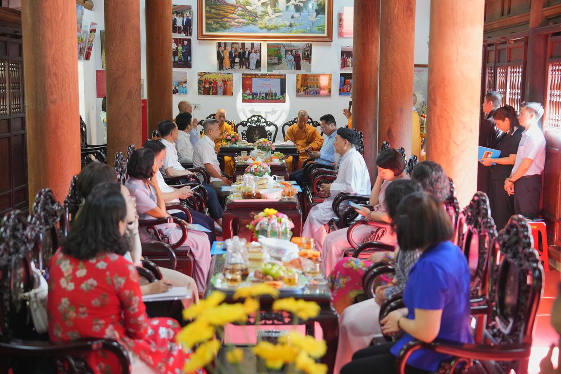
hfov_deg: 38.9
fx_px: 795
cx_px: 280
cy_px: 187
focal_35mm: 51
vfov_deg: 26.5
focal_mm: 51
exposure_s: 1/200
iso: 4000
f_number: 2.8
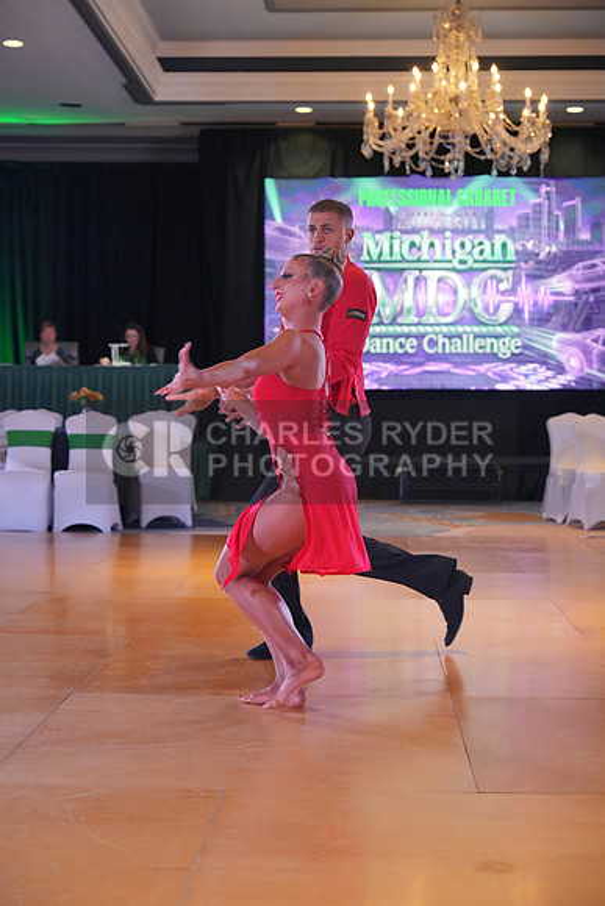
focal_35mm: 60
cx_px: 302
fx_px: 1511
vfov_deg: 33.4
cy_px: 453
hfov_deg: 22.6
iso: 4000
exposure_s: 1/400
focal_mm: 60
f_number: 4
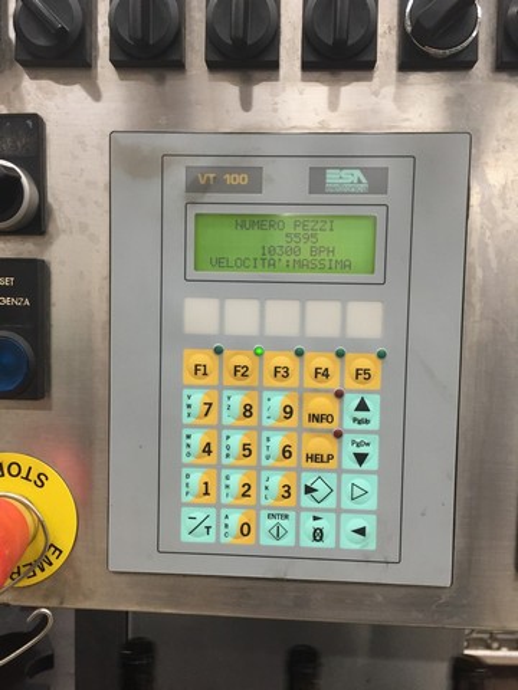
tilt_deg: -3.4
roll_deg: -0.4
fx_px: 579
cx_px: 259
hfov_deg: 48.2
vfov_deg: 61.7
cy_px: 345
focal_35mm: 29
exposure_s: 1/33
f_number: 2.2
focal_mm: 4.15
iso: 160
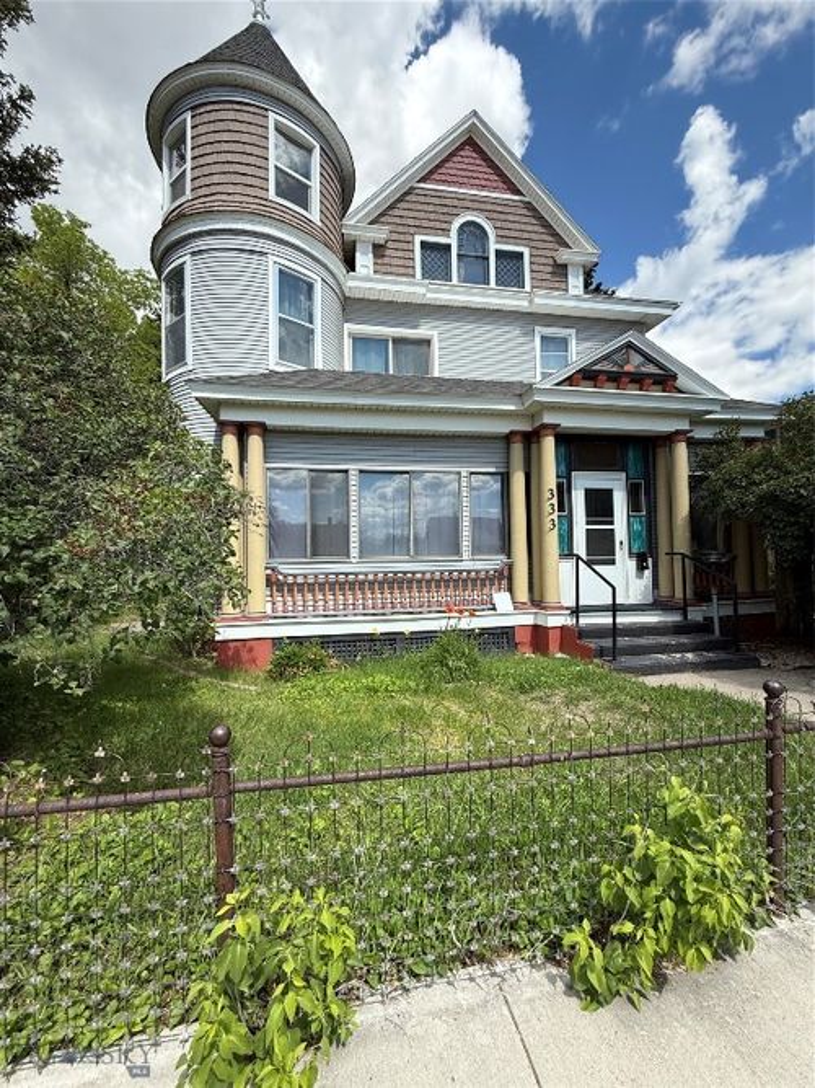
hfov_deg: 85.7
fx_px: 440
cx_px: 408
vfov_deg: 102.1
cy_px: 544
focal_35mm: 14
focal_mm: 2.22
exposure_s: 1/985
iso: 64
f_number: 2.2
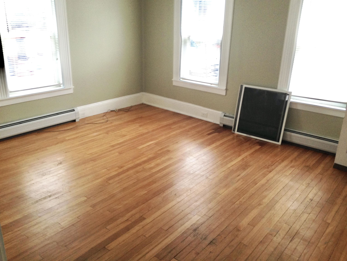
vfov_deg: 42.9
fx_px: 331
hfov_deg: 55.4
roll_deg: -1.5
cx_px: 174
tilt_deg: -21.2
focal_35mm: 33
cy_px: 130
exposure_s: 1/20
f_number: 2.4
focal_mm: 4.12
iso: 100
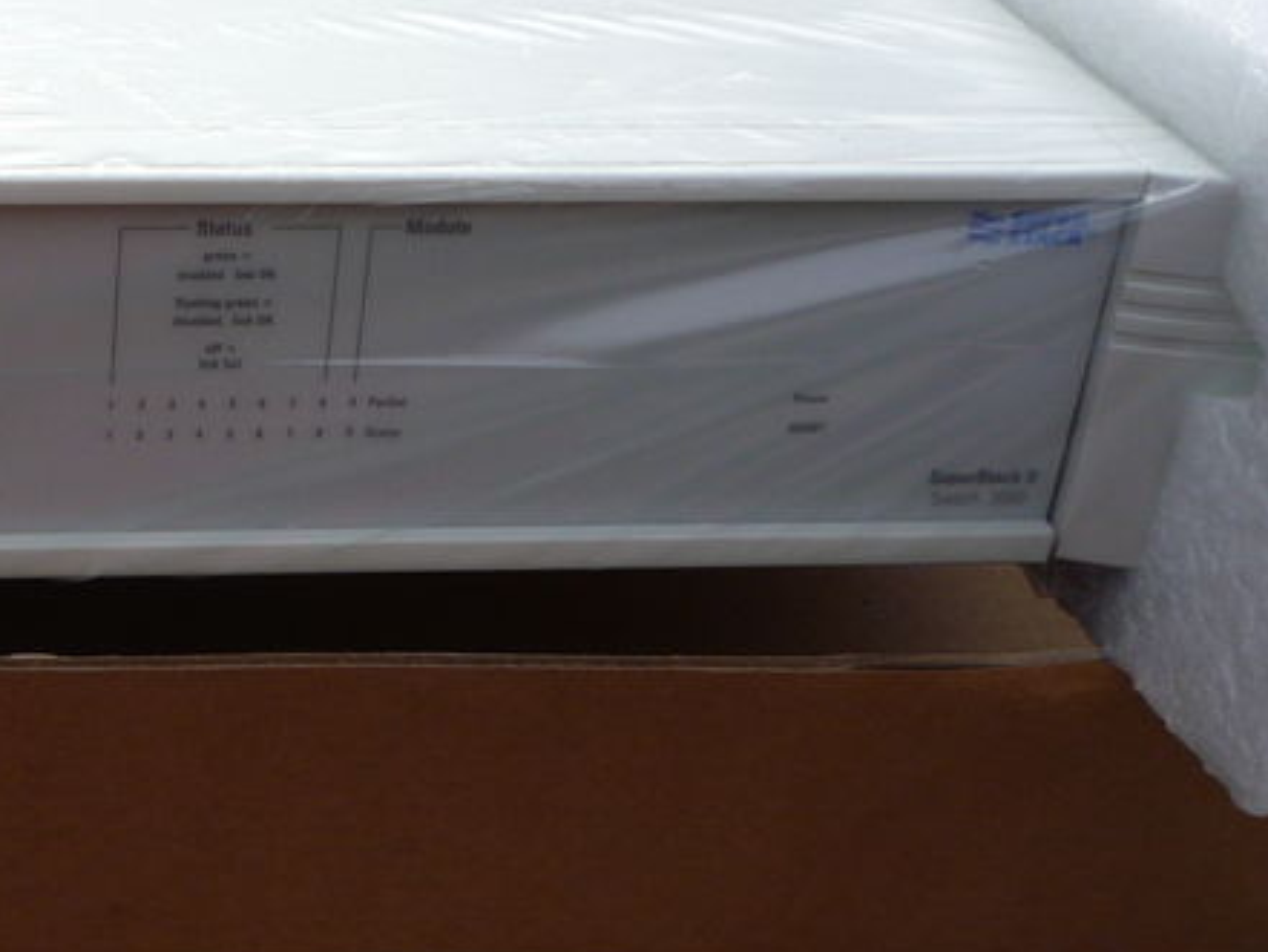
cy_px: 365
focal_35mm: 68
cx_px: -46
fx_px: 2492
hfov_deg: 26.7
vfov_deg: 21.6
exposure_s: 1/400
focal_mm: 5.2
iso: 100
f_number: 4
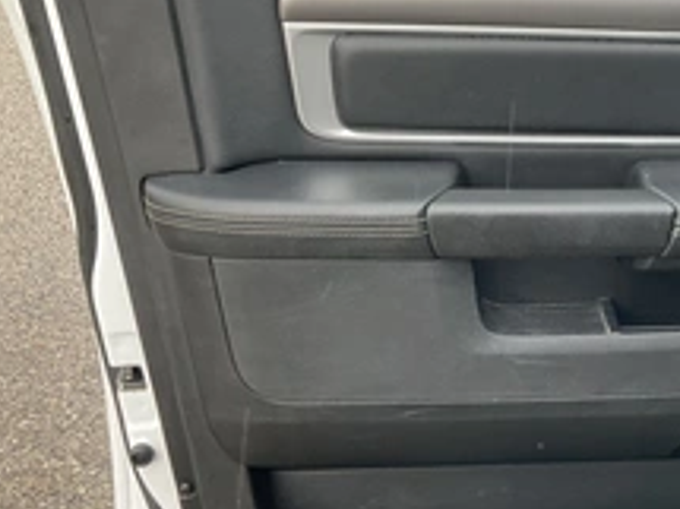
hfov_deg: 34.3
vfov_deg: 27.0
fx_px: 1060
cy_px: 304
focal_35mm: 54
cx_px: 557
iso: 80
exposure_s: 1/60
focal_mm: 3
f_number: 1.8
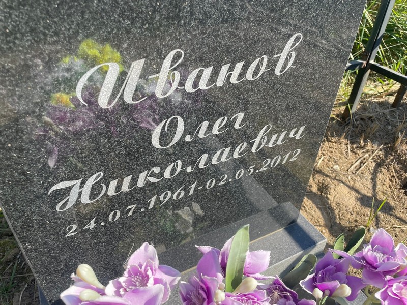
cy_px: 152
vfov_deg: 53.1
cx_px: 204
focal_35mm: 26
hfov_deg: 67.3
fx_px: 306
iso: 32
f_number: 1.6
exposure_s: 1/1103
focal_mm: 4.2
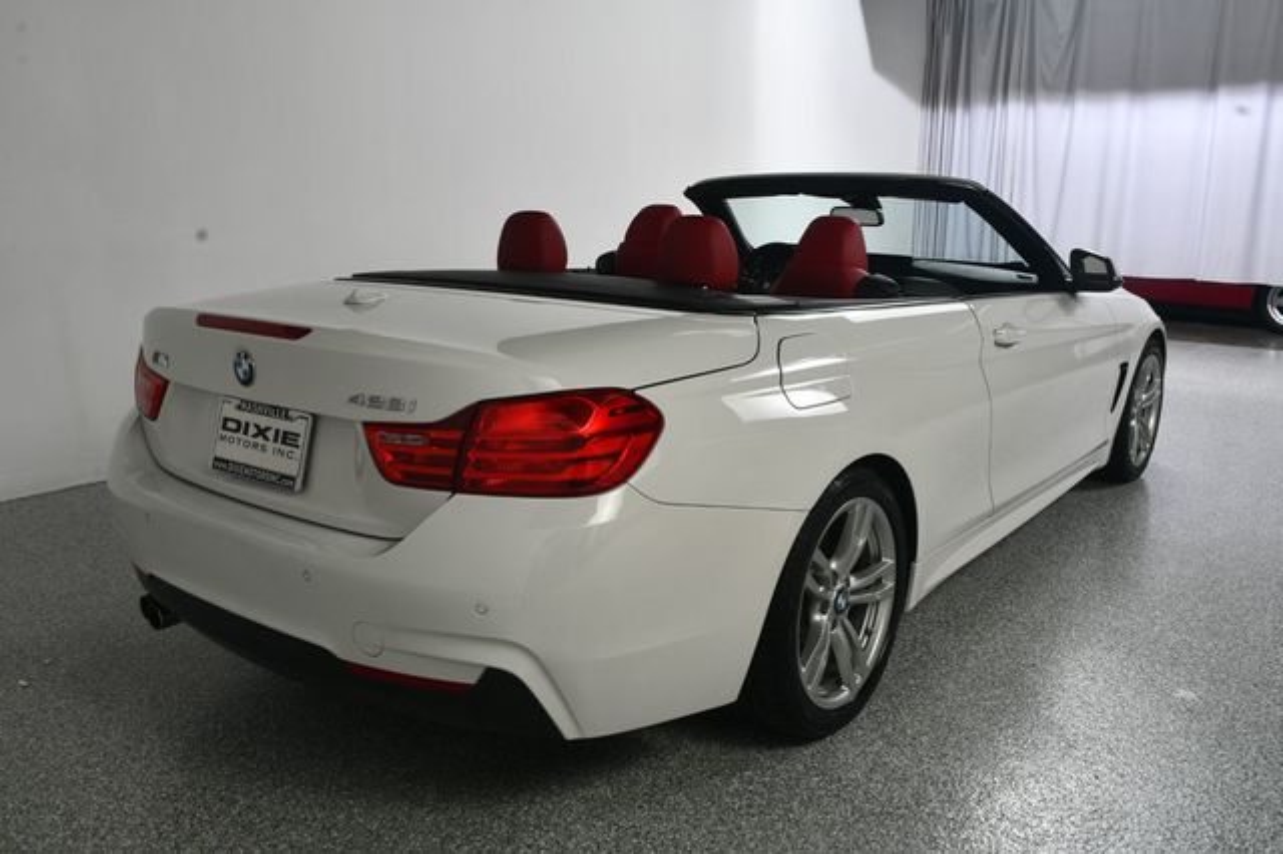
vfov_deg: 43.6
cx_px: 642
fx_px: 1069
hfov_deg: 62.0
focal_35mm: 30
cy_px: 427
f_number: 13
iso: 100
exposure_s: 1/160
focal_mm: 20
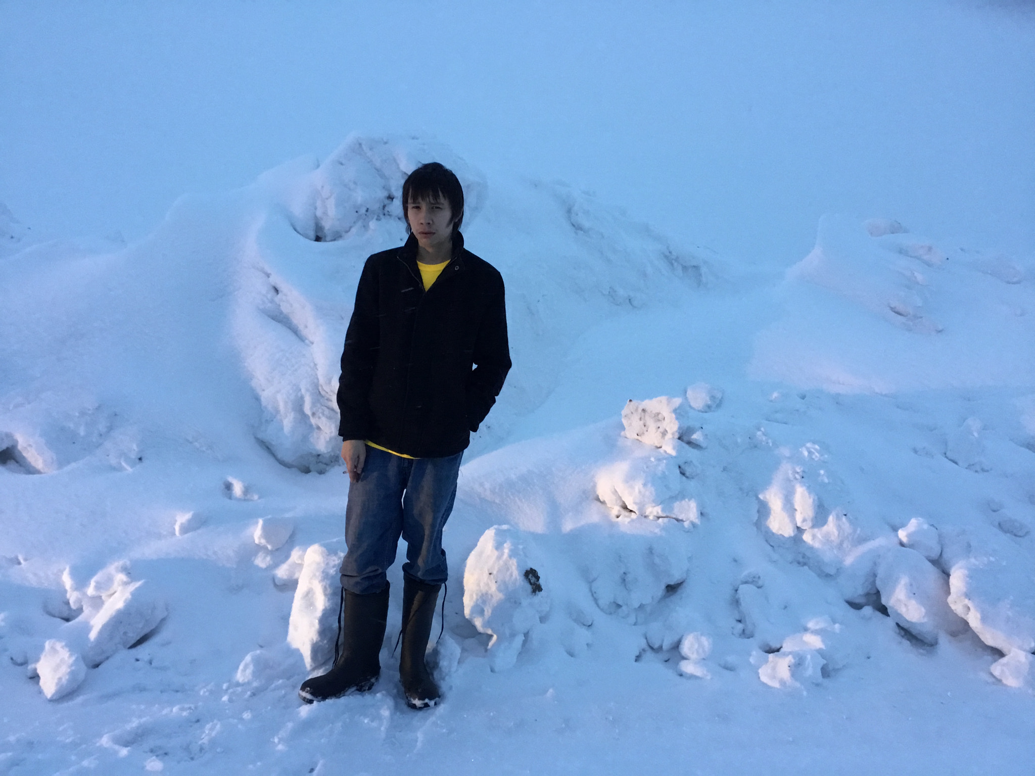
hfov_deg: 58.4
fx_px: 927
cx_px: 518
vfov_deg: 45.4
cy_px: 388
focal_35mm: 31
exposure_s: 1/30
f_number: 2.4
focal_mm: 3.3
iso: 40
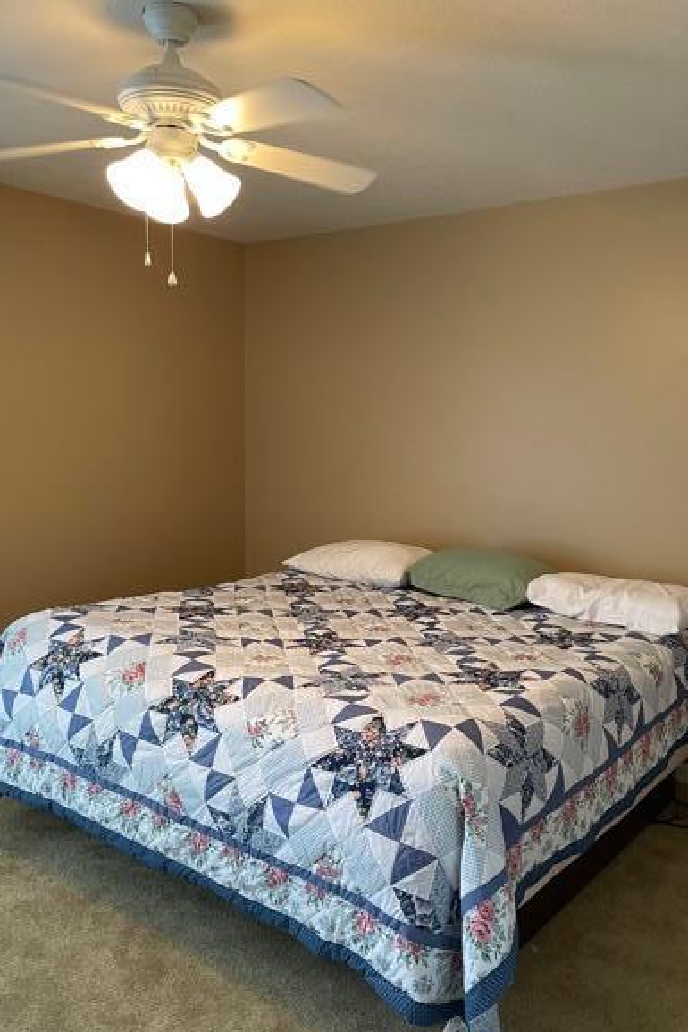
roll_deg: -0.8
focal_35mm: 30
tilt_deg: -9.0
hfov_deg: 43.6
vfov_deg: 61.8
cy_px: 569
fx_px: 859
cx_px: 345
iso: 160
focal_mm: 4.2
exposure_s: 1/60
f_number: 1.6
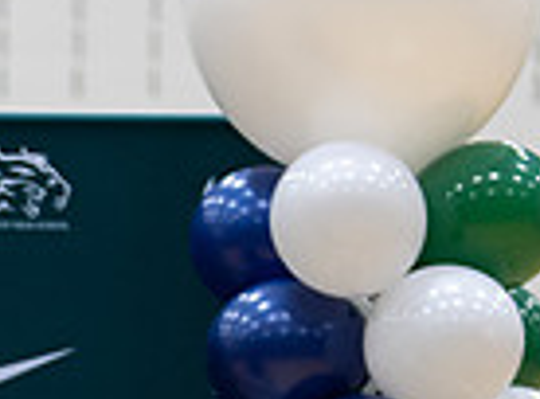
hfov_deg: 7.4
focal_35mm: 264
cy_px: 851
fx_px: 4097
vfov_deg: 5.4
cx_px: -354
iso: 320
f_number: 1.2
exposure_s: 1/320
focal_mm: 50
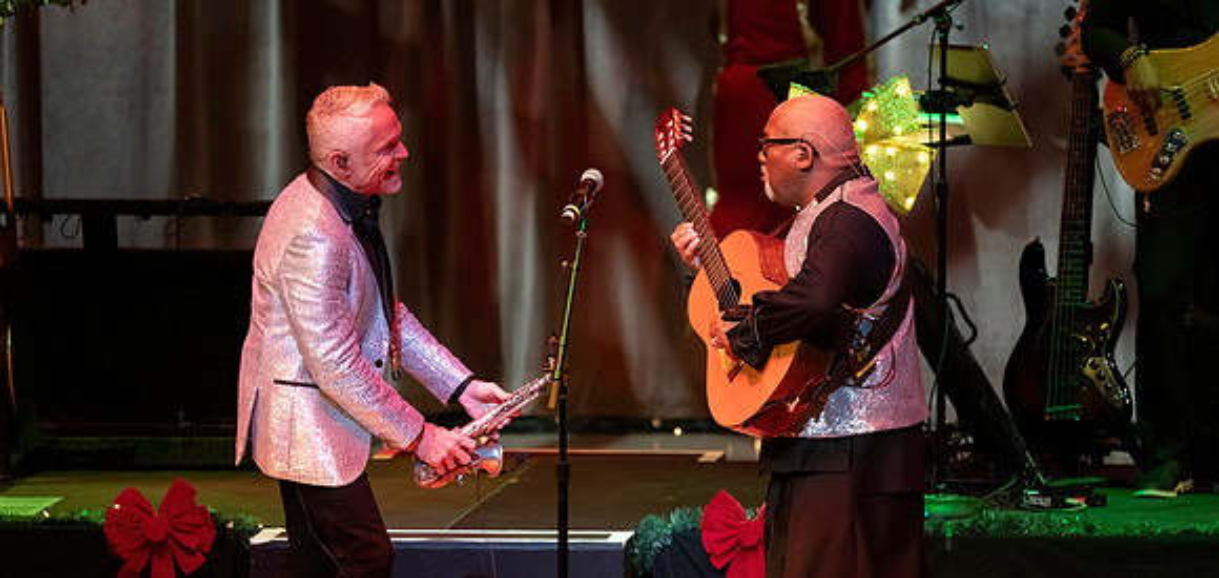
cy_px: 399
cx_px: 654
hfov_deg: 4.8
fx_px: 14539
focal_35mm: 466
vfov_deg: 2.3
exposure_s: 1/320
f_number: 7.1
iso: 5000
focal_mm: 400
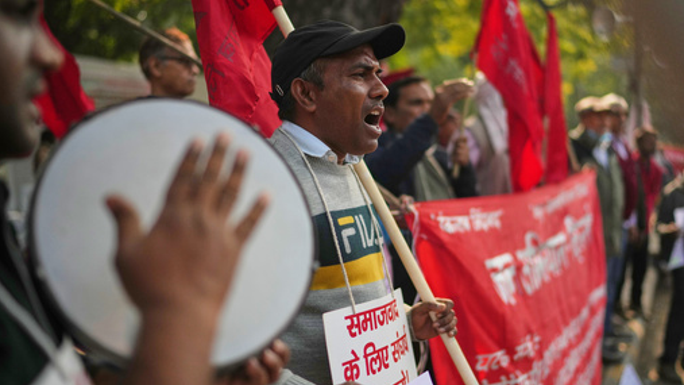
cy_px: 198
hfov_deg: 54.0
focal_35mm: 37
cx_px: 341
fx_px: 671
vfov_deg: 32.0
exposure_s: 1/25600
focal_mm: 35
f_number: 1.4
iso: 500
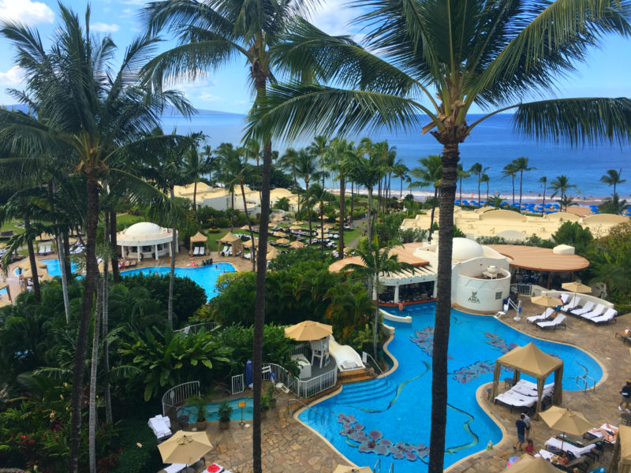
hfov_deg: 61.7
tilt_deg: -12.7
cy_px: 236
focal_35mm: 29
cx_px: 316
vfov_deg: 48.2
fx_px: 529
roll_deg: +0.3
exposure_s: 1/1083
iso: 25
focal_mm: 4.15
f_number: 2.2
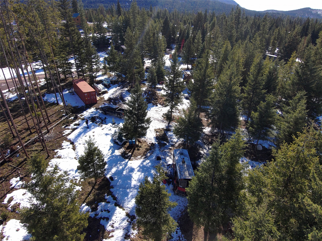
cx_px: 161
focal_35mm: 21
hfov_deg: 79.0
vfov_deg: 63.4
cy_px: 120
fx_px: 195
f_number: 2.8
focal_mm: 3.7
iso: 100
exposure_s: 1/726
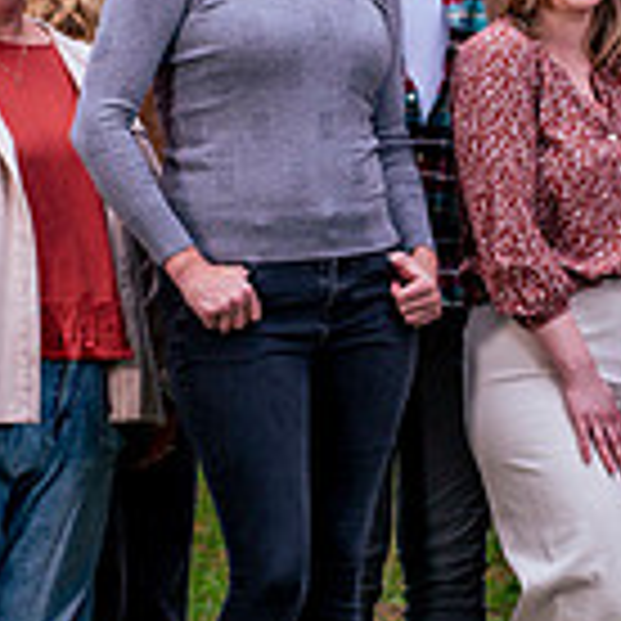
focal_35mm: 446
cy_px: 119
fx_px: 9052
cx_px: 310
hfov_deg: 3.9
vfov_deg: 3.9
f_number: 5.6
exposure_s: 1/250
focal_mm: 125
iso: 200
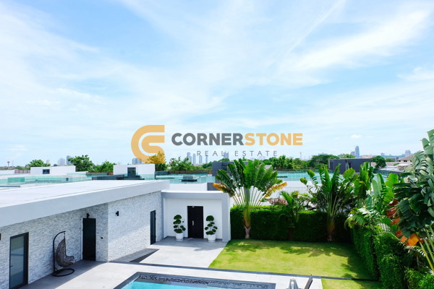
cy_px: 144
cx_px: 217
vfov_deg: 53.1
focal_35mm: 24
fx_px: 289
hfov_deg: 73.7
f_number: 14
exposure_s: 1/400
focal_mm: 16
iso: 400
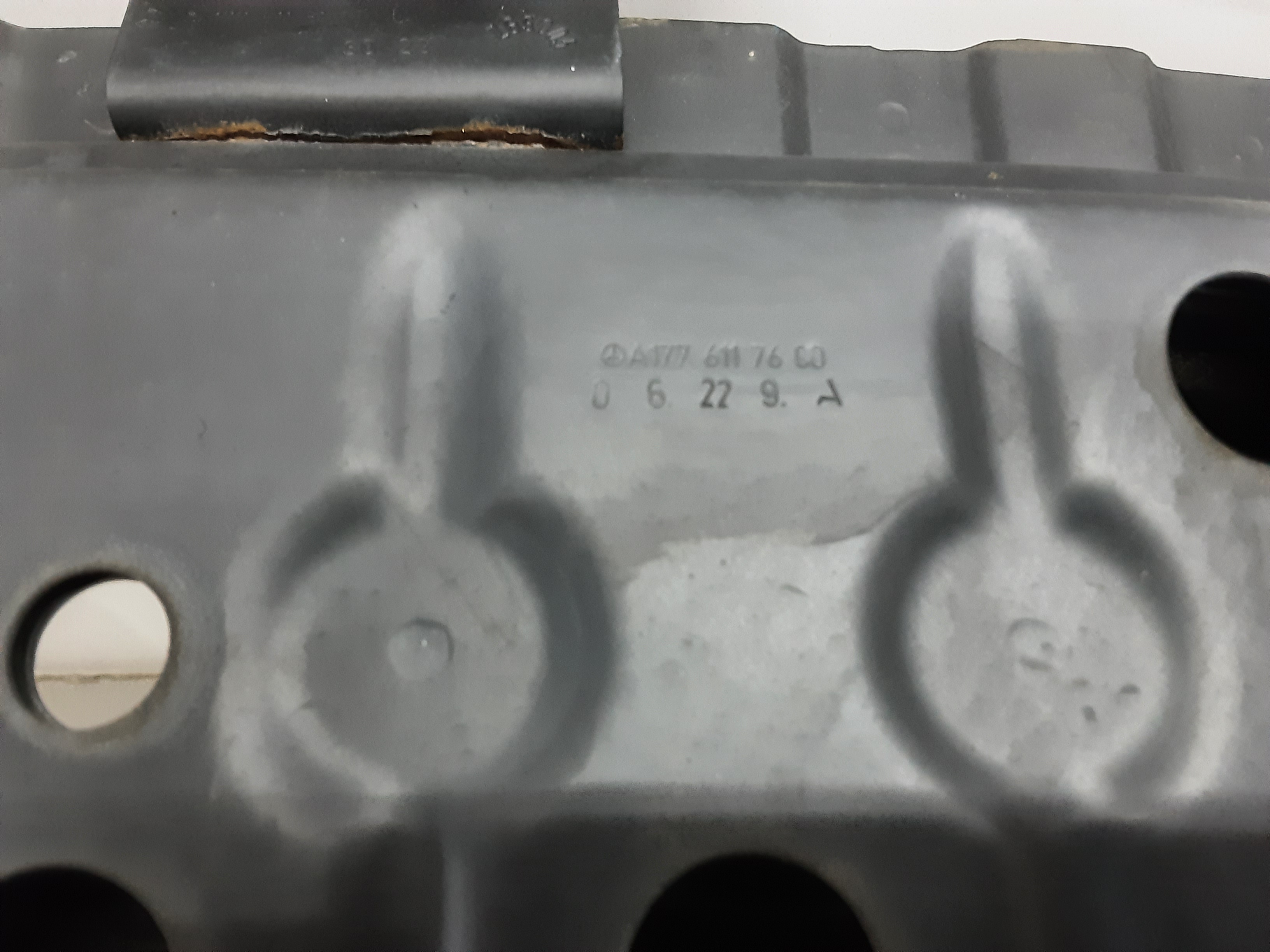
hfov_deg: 65.3
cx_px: 635
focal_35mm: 27
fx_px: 991
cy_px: 476
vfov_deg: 51.4
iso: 320
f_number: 1.9
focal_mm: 2.91
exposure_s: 1/25
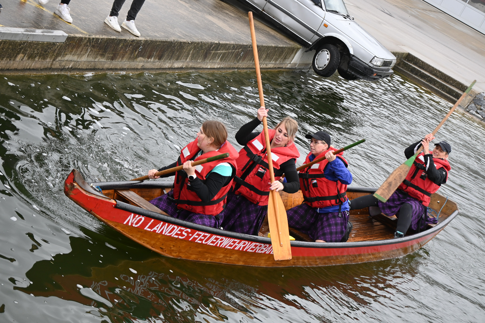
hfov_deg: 24.2
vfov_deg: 16.3
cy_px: 162
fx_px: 1132
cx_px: 242
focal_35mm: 84
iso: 280
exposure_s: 1/250
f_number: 4.5
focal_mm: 56
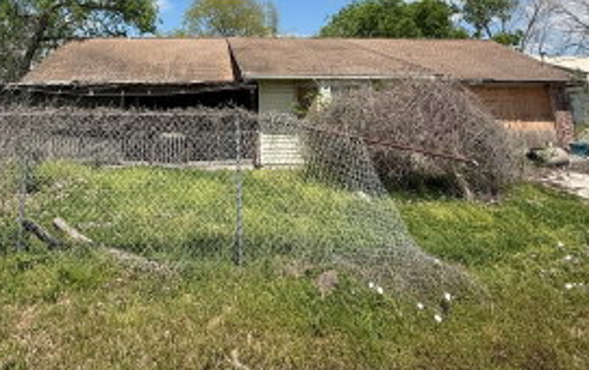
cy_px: -9
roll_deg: +0.0
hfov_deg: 65.3
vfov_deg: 38.9
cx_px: 215
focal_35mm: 28
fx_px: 450
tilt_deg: +14.0
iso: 50
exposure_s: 1/2506
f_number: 2.2
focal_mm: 2.22
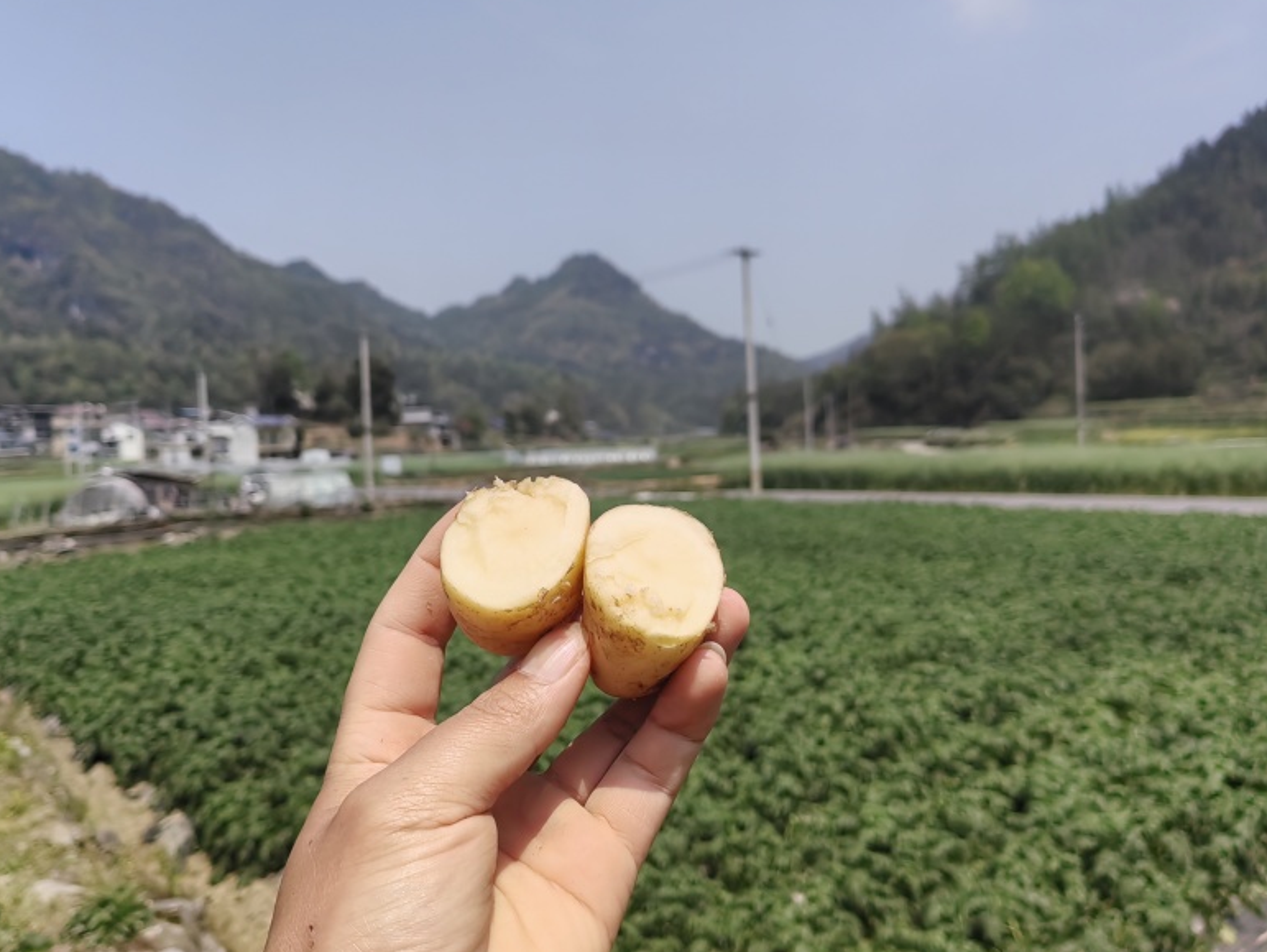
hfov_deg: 63.4
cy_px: 469
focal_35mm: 28
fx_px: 1025
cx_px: 611
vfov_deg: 49.8
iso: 50
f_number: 1.9
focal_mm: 5.52
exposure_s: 1/5155
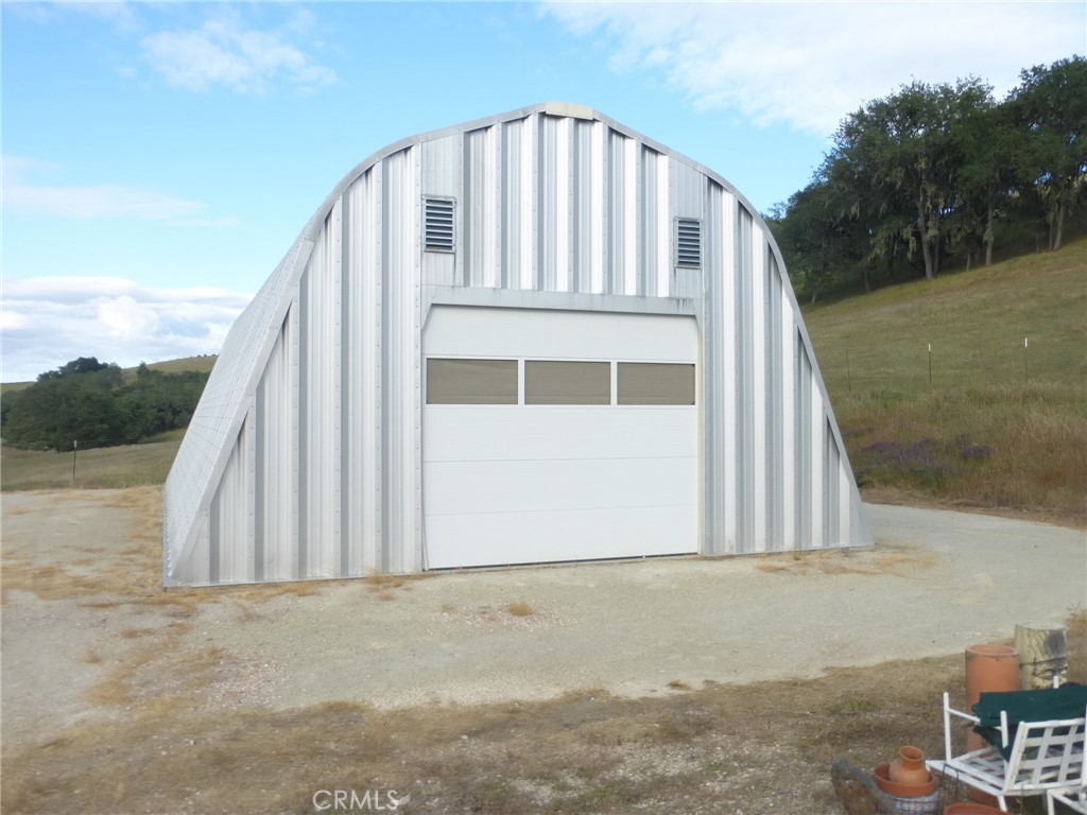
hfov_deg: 60.0
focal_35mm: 30
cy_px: 408
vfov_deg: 46.8
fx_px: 942
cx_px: 544
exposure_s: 1/400
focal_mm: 5.4
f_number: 4
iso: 100
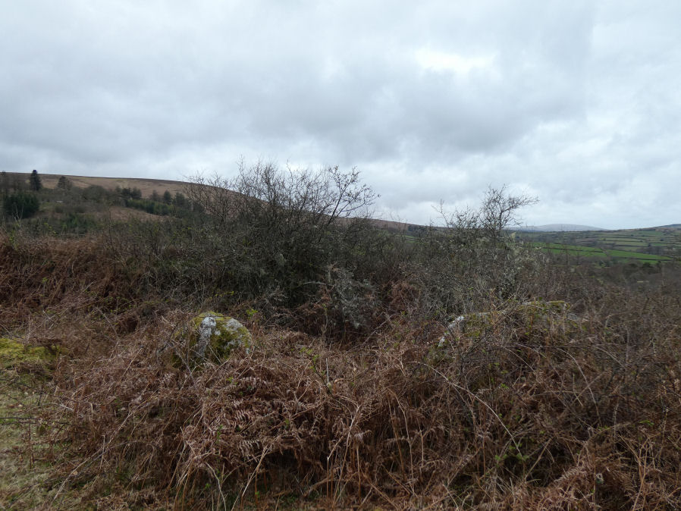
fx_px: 453
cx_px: 340
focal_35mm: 23
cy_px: 256
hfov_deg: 73.9
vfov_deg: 58.9
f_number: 3
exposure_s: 1/400
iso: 80
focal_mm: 4.1
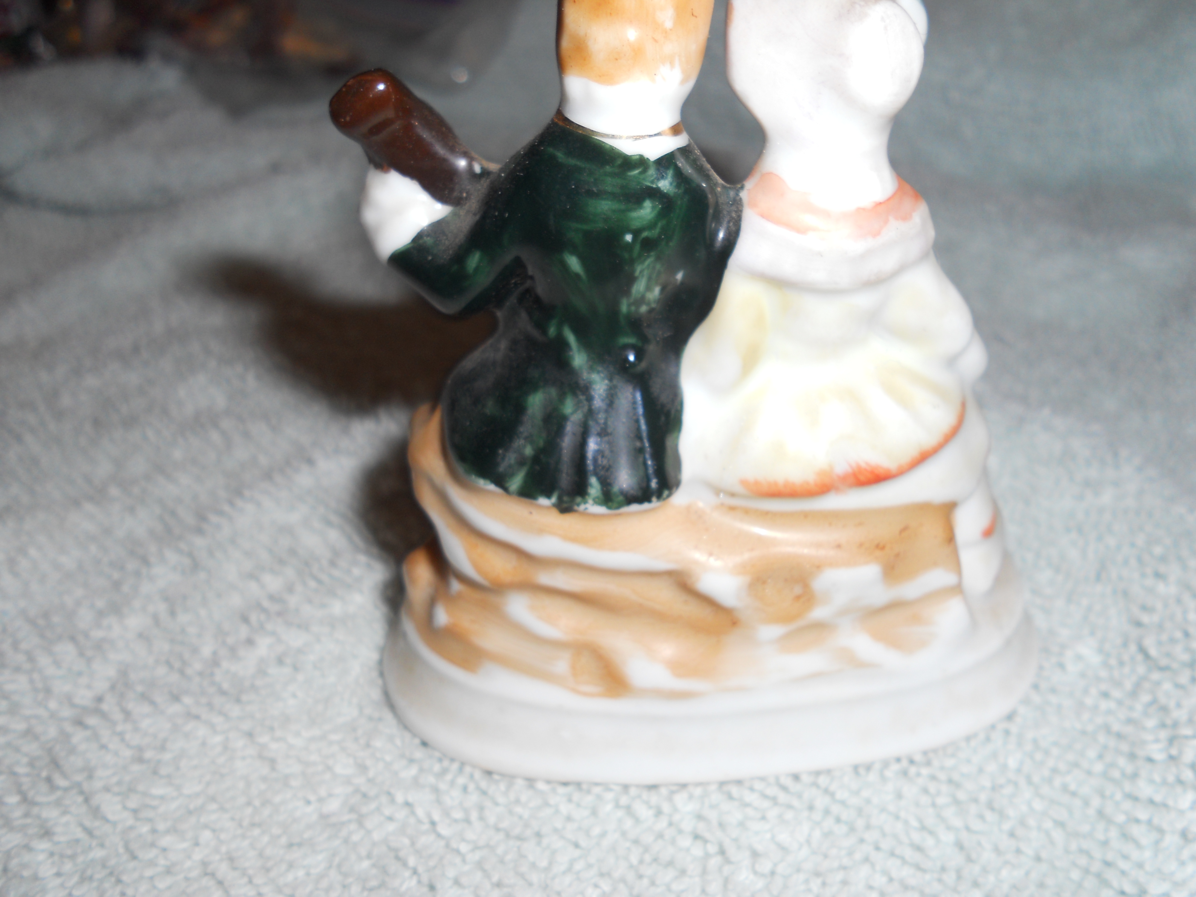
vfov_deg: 44.2
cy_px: 448
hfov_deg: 56.8
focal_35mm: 32
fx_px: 1106
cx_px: 598
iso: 80
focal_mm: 5.8
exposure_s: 1/25
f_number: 8.8
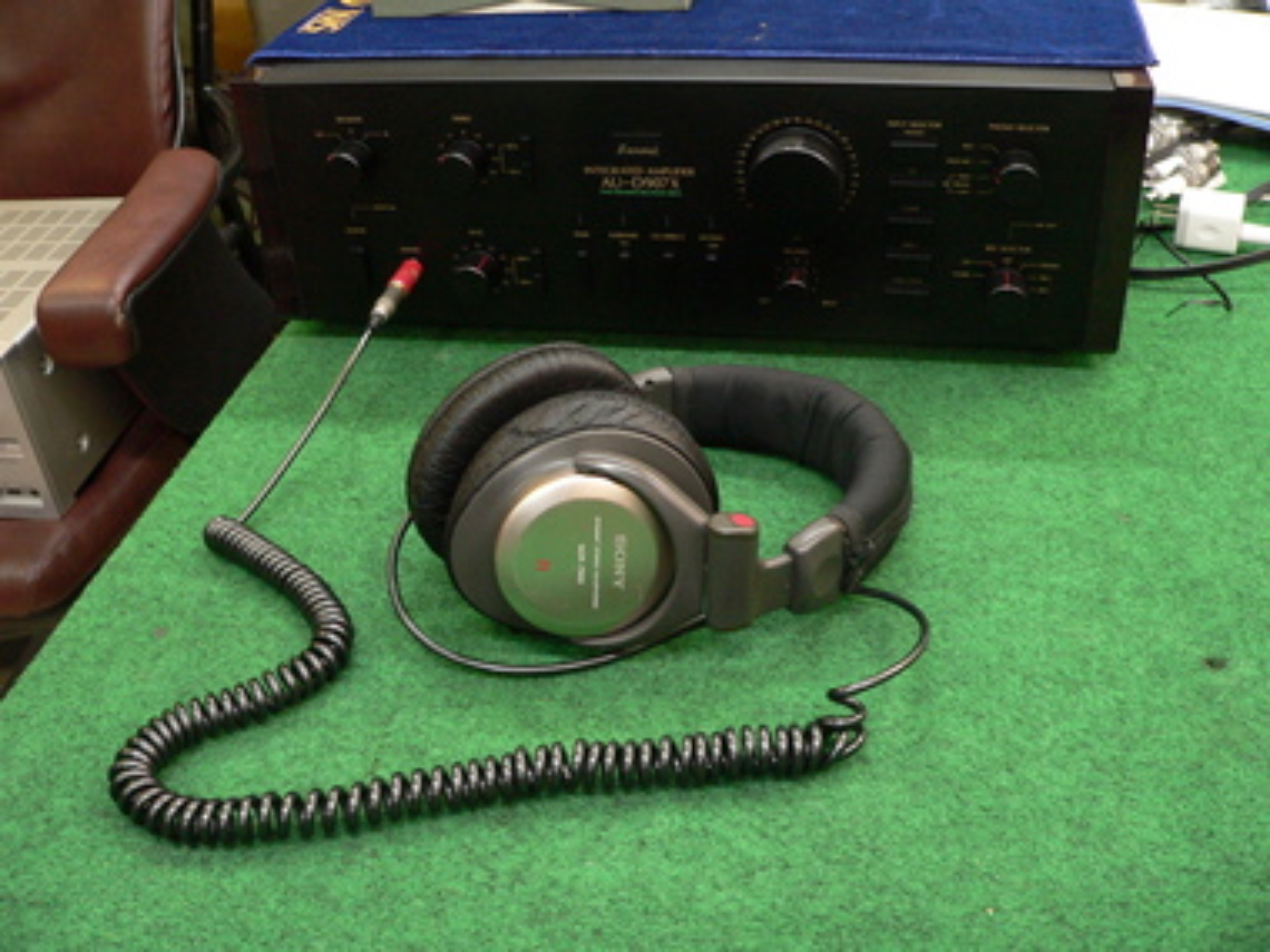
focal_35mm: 36
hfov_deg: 51.4
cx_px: 635
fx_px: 1321
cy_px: 476
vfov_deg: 39.7
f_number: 2.8
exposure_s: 1/13
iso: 200
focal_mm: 6
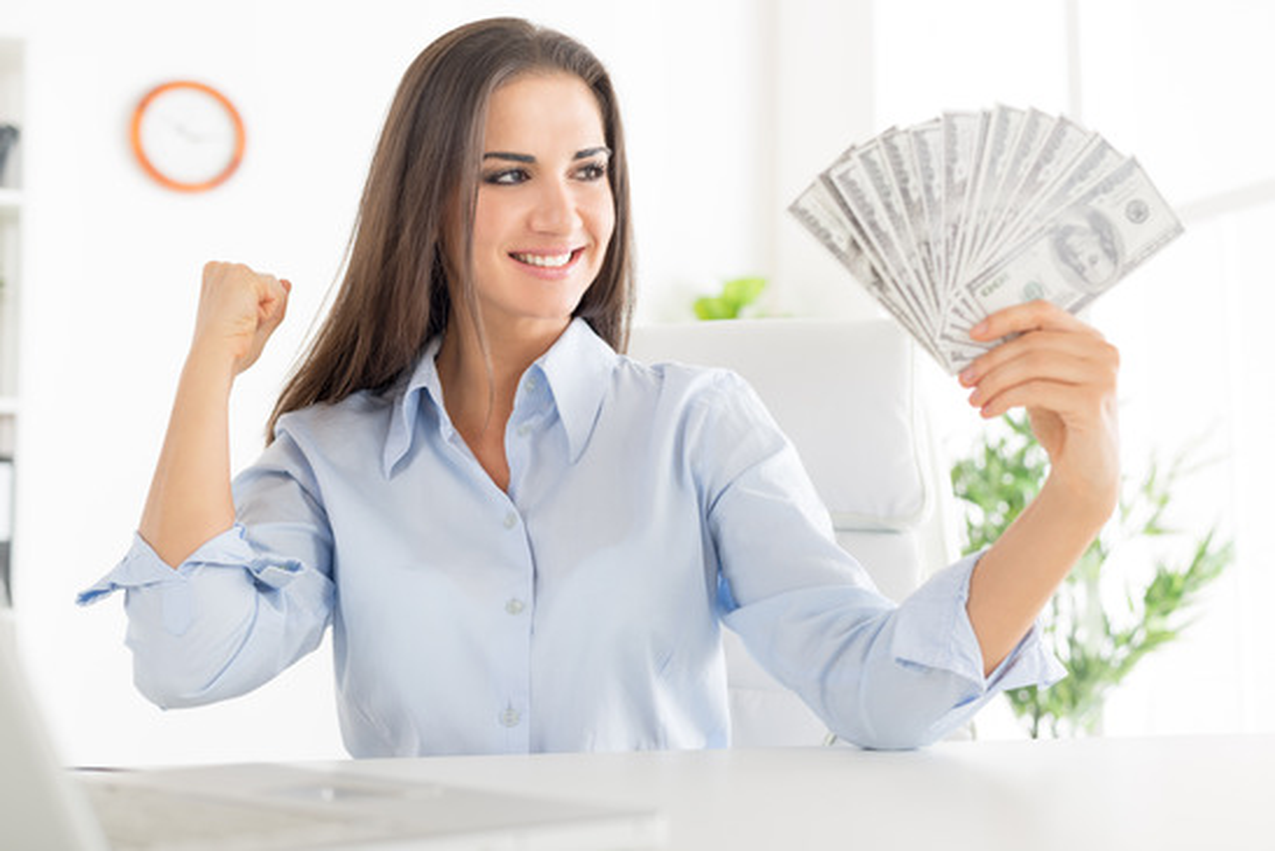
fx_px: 1771
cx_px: 638
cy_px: 426
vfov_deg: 27.0
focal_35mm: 50
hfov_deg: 39.6
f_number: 3.2
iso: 100
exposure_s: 1/125
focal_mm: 50
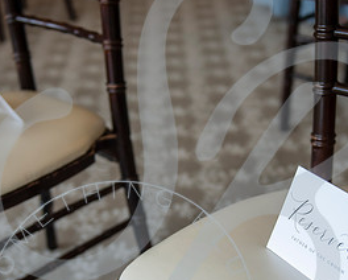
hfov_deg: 27.1
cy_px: 205
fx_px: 722
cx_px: 186
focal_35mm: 70
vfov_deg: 21.7
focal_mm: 34
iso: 100
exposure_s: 1/160
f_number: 2.8
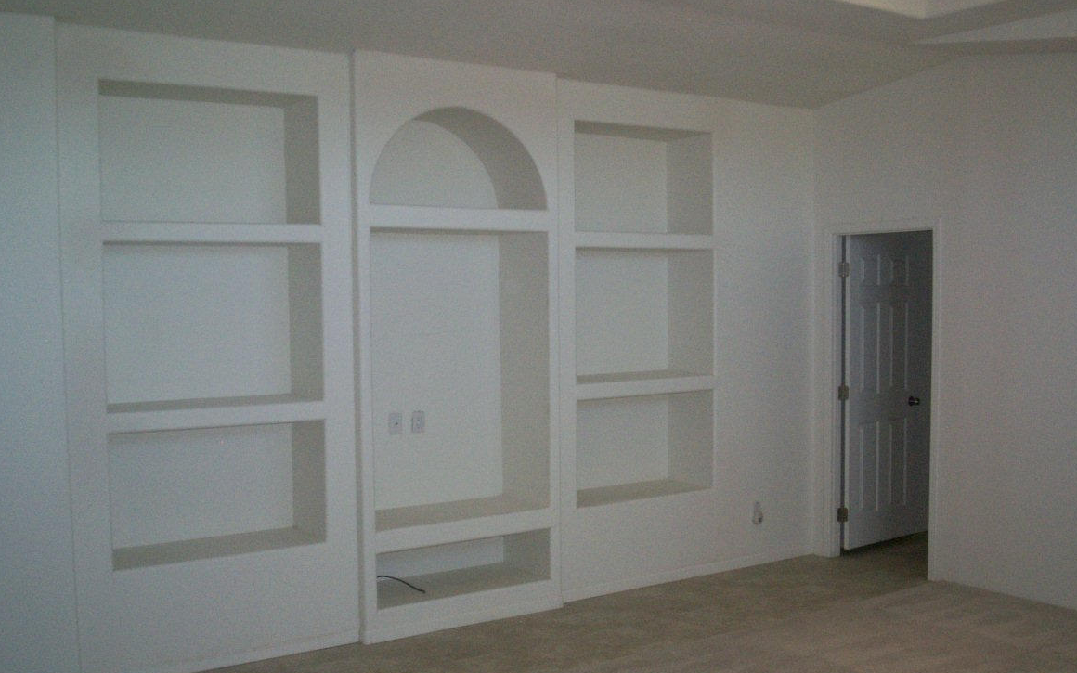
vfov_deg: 32.0
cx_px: 547
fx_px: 1174
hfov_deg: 49.3
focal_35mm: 40
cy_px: 375
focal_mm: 5.9
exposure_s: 1/64
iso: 140
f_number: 4.5
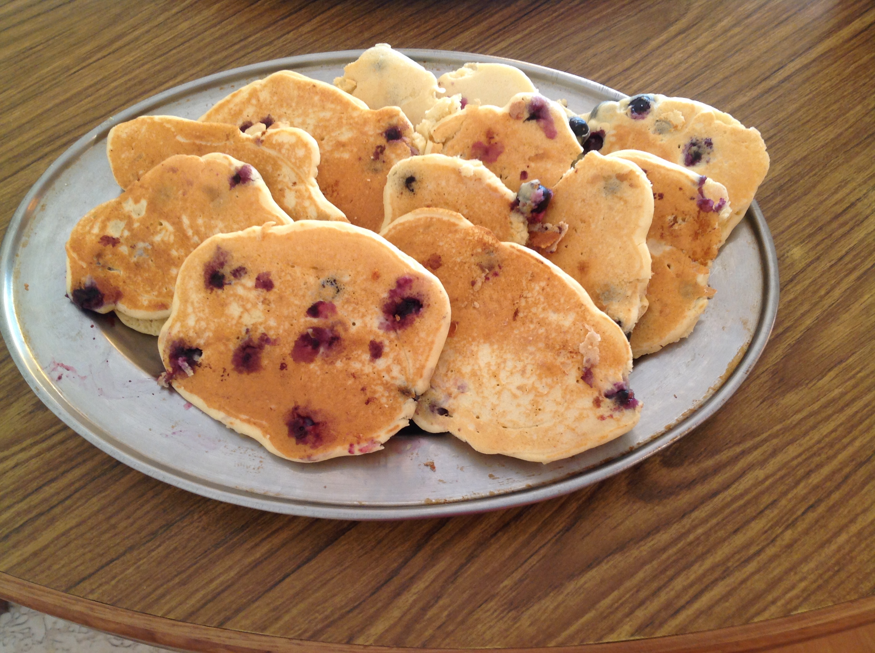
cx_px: 438
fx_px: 883
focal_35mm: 35
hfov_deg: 52.7
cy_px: 326
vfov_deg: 40.6
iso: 80
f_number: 2.4
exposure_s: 1/15
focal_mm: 4.28
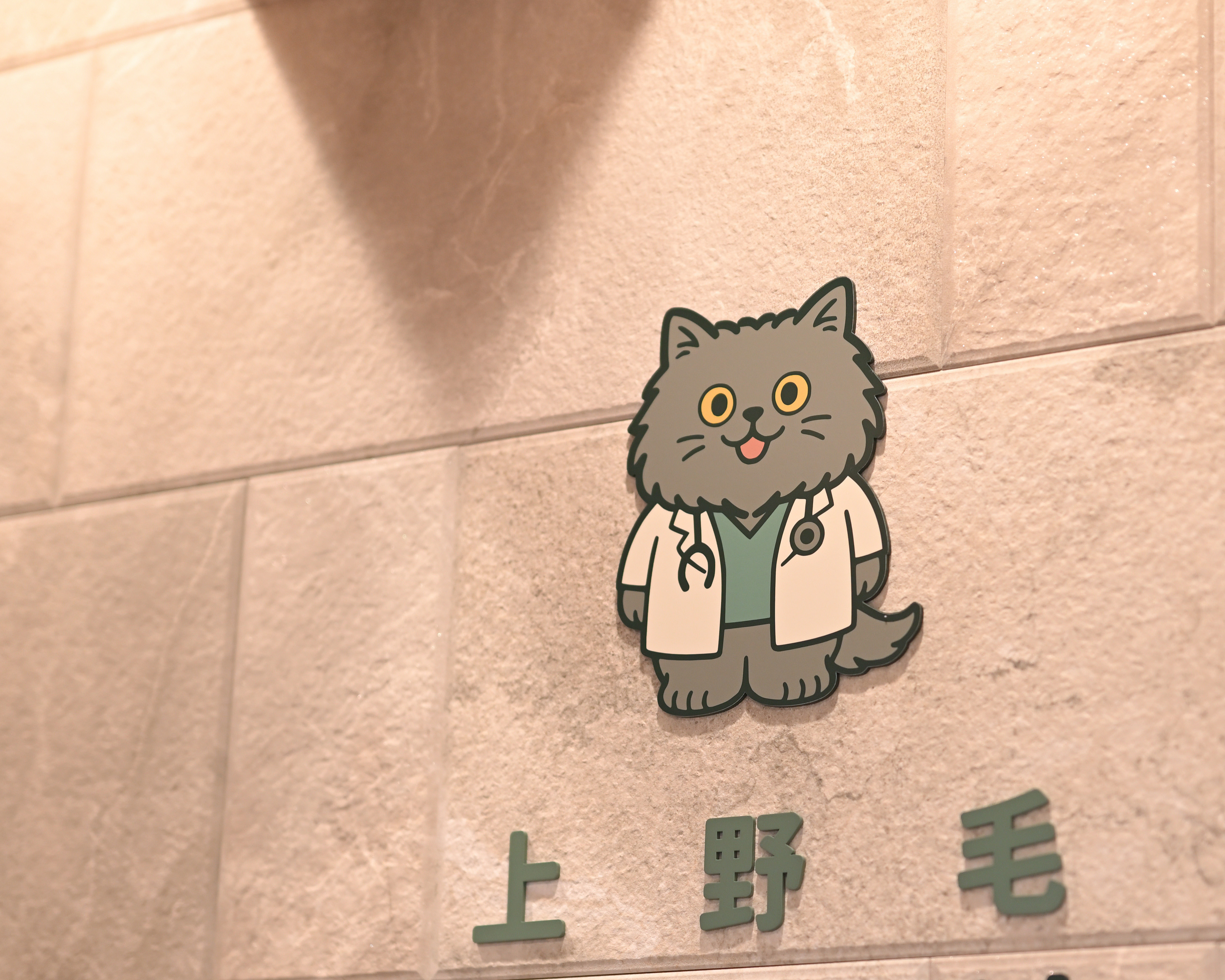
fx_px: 2973
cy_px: 684
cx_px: 832
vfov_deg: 18.6
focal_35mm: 82
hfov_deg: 23.2
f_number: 1.4
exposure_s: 1/80
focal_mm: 50
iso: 250
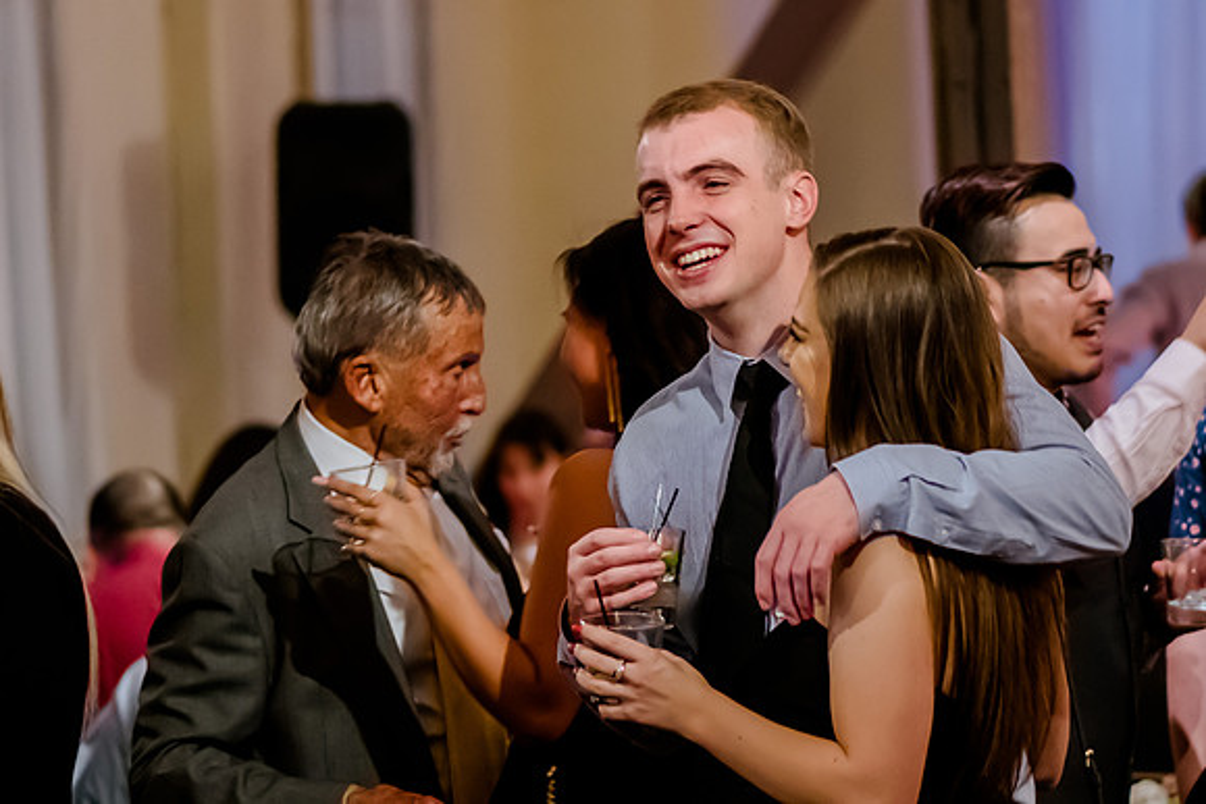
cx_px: 700
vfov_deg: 5.9
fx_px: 7864
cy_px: 385
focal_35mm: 235
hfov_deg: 8.8
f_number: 2.8
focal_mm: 105
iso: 4000
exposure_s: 1/100
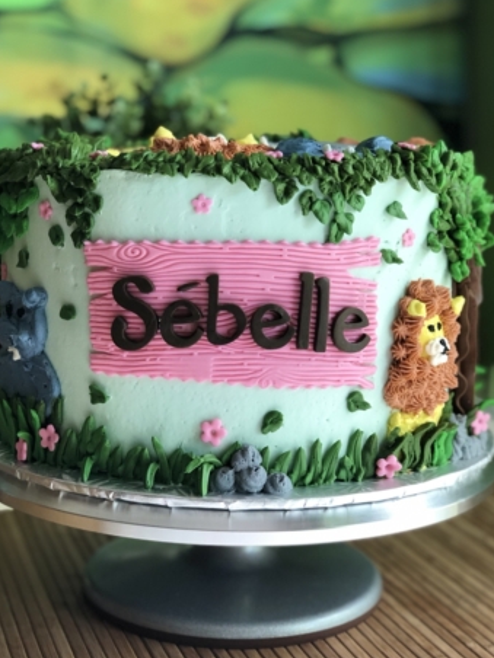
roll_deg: -0.2
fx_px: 1199
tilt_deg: -9.5
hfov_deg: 23.3
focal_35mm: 63
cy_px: 351
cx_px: 230
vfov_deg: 30.7
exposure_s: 1/30
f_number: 2.8
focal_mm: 6.6
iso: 125
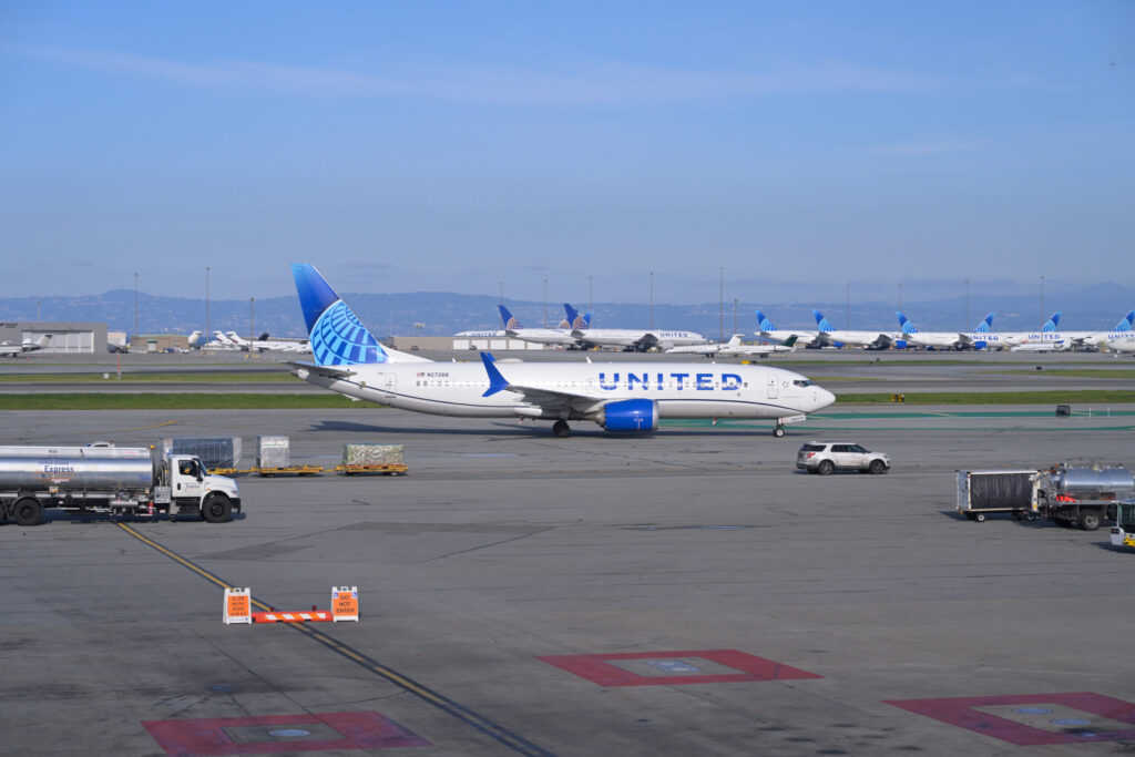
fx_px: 2491
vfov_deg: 17.3
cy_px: 378
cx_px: 568
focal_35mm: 79
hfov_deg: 25.7
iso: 500
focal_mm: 79
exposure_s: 1/640
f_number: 8
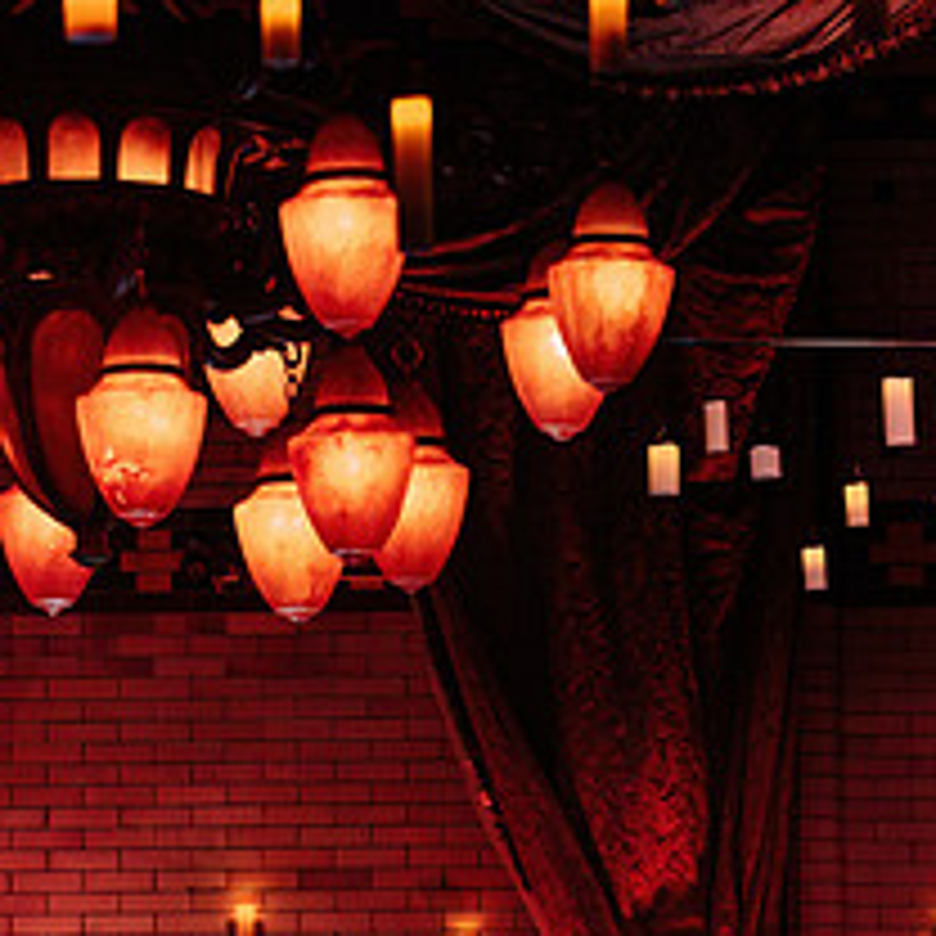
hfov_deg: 9.1
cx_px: 158
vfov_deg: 9.1
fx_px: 5874
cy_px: 821
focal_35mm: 192
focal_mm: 81
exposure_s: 1/125
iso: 2000
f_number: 3.5
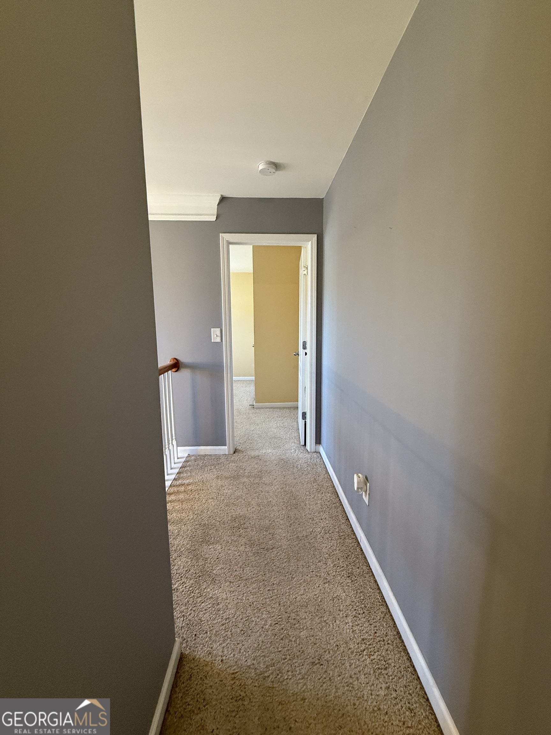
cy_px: 368
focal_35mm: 14
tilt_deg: -8.7
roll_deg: +0.8
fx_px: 297
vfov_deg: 102.1
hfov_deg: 85.7
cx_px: 276
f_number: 2.2
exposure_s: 1/120
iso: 400
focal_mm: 2.22
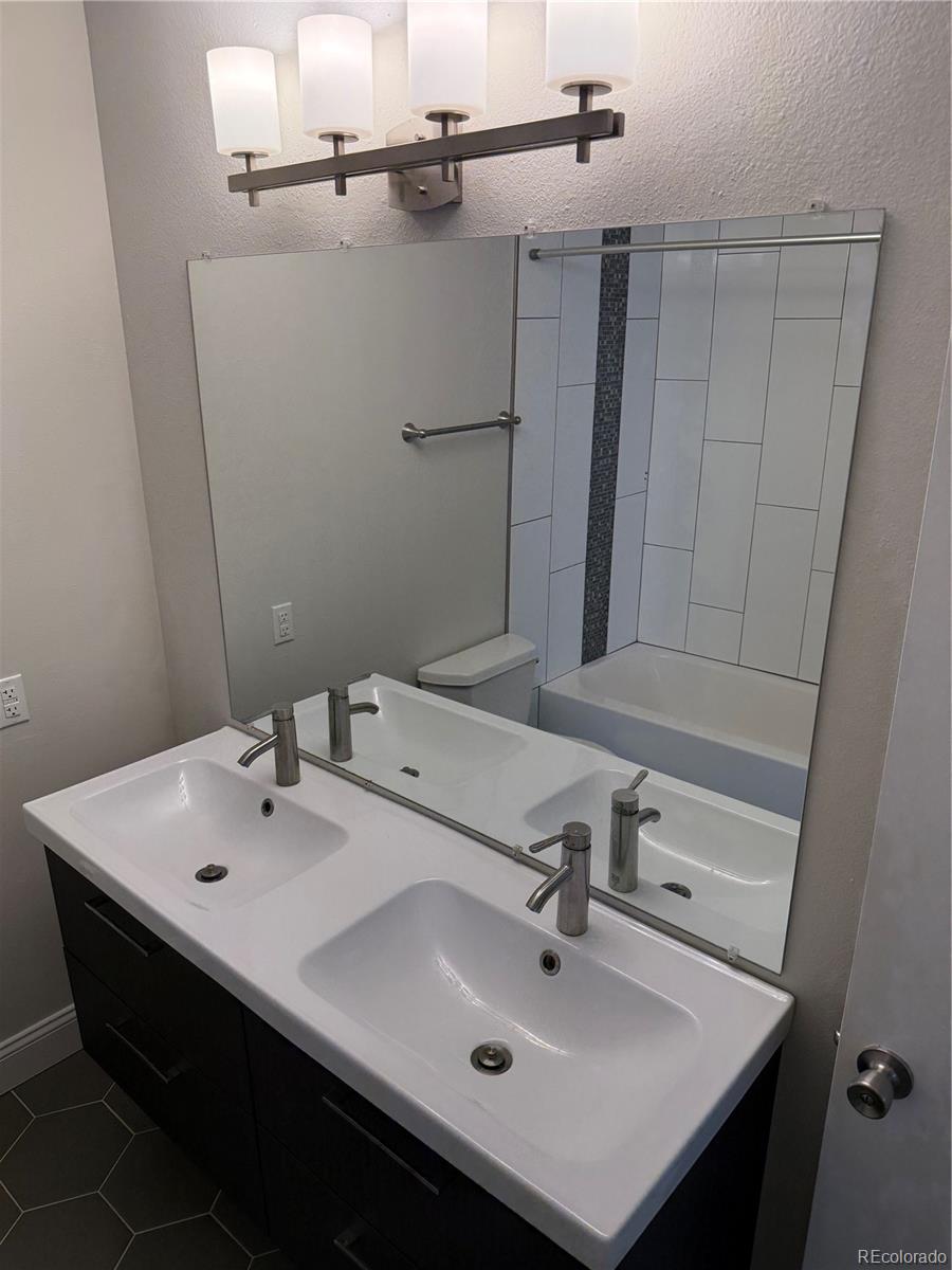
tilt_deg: -19.0
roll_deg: +0.0
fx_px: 880
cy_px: 635
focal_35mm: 24
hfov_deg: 56.8
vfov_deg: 71.6
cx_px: 476
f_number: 1.78
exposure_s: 1/230
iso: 160
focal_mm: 6.76
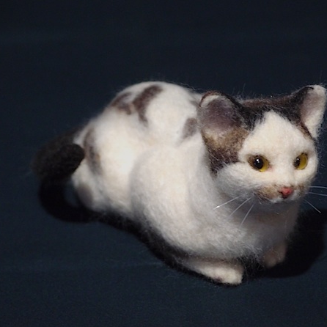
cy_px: 164
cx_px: 198
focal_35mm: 119
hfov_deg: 14.6
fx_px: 1272
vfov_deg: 14.7
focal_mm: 21.55
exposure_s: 1/25
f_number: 2.5
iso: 320
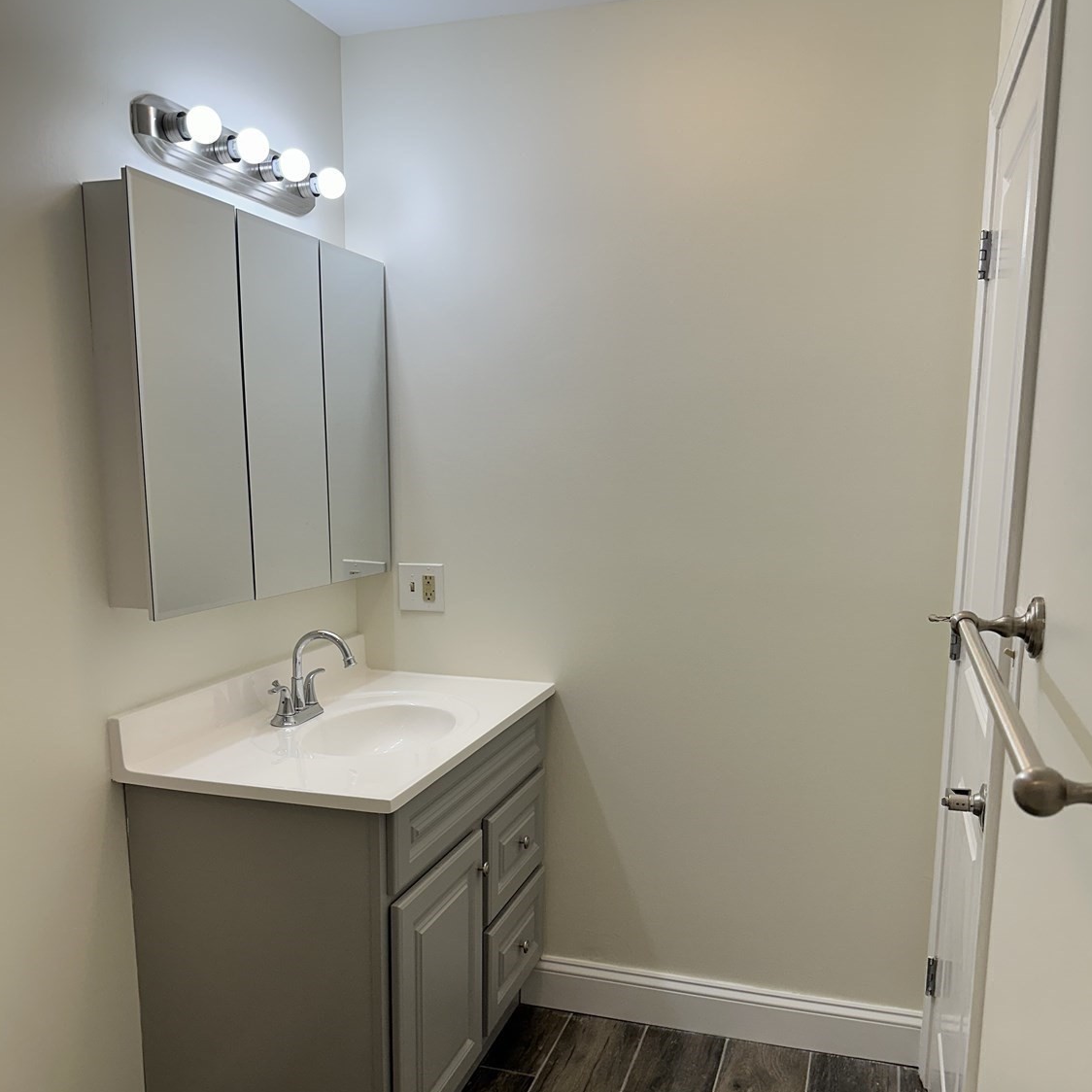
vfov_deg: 55.3
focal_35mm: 29
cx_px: 551
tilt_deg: -9.4
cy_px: 648
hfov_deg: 55.6
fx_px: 1035
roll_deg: -0.9
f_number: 1.78
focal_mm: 6.86
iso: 64
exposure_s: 1/221
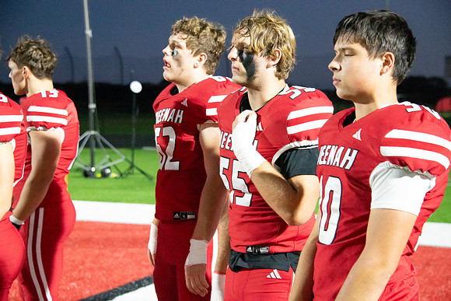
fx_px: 1065
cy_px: 150
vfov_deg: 16.1
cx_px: 226
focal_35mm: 85
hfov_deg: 23.9
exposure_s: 1/500
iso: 25600
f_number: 5.6
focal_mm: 85
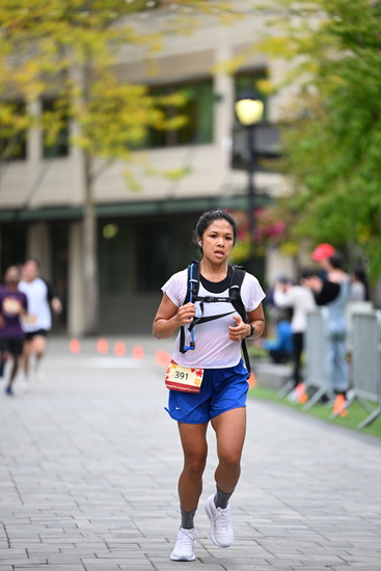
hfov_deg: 6.9
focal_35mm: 200
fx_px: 3173
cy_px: 286
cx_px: 190
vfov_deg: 10.3
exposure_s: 1/1600
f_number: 2.8
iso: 640
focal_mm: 200
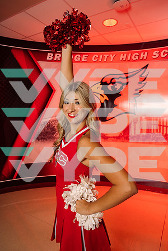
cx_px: 84
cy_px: 126
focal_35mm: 24
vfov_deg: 73.7
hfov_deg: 53.1
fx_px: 168
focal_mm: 24
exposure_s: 1/250
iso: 200
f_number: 6.3
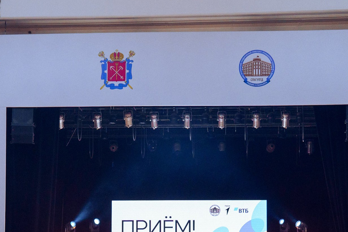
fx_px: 1121
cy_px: 187
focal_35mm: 116
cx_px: 118
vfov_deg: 11.8
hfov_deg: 17.6
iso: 640
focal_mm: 35
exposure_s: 1/250
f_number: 2
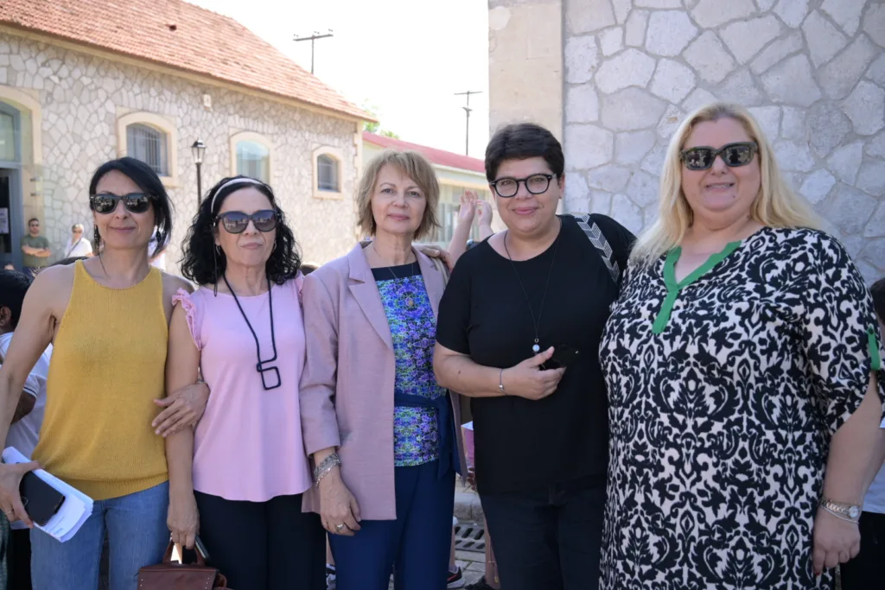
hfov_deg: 51.9
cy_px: 295
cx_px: 442
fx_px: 910
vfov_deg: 36.0
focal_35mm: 37
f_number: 4.5
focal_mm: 37
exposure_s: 1/400
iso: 250
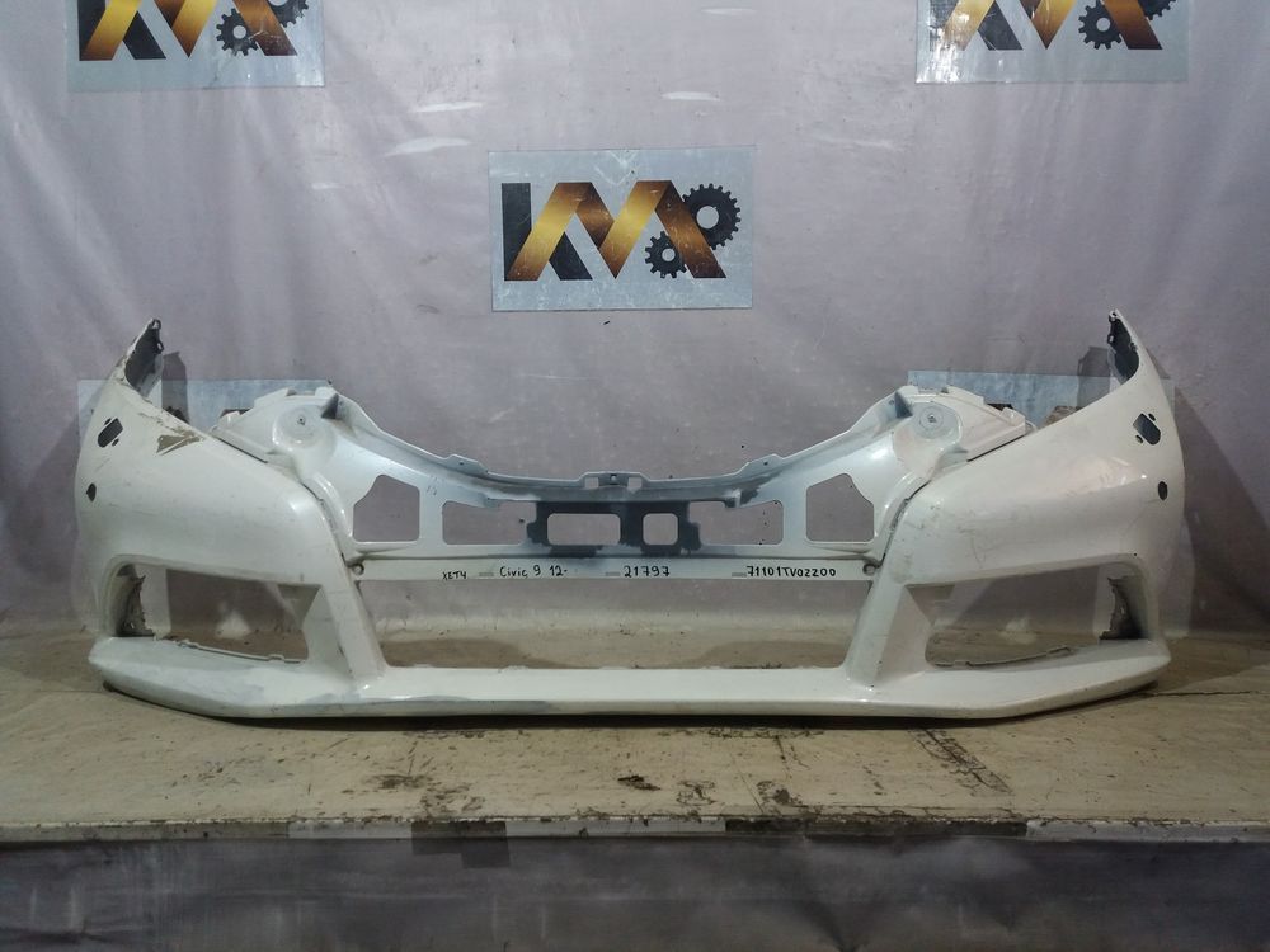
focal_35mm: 28
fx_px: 1027
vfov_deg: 49.7
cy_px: 476
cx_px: 635
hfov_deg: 63.4
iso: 125
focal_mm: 3.7
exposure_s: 1/33
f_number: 1.9
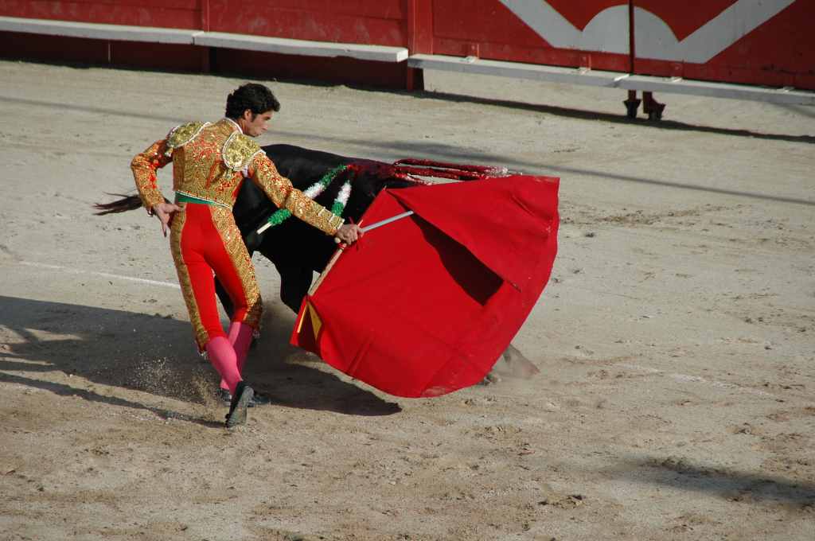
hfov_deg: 6.9
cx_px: 408
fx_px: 6783
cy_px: 270
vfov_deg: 4.6
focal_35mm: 300
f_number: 6.3
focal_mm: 200
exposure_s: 1/2000
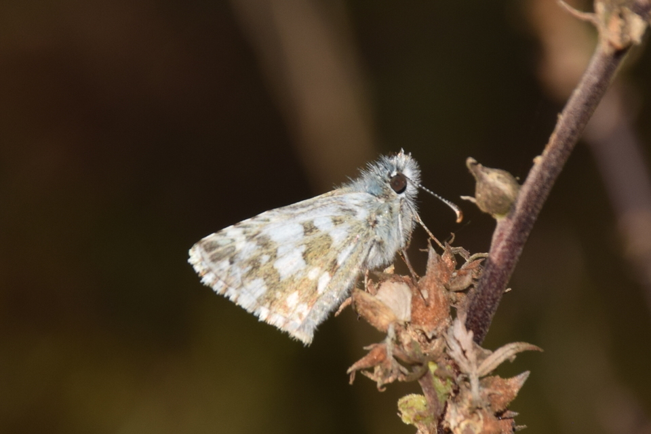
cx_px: 326
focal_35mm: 210
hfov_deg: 9.8
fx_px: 3797
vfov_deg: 6.5
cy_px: 217
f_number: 13
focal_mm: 140
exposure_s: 1/160
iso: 100
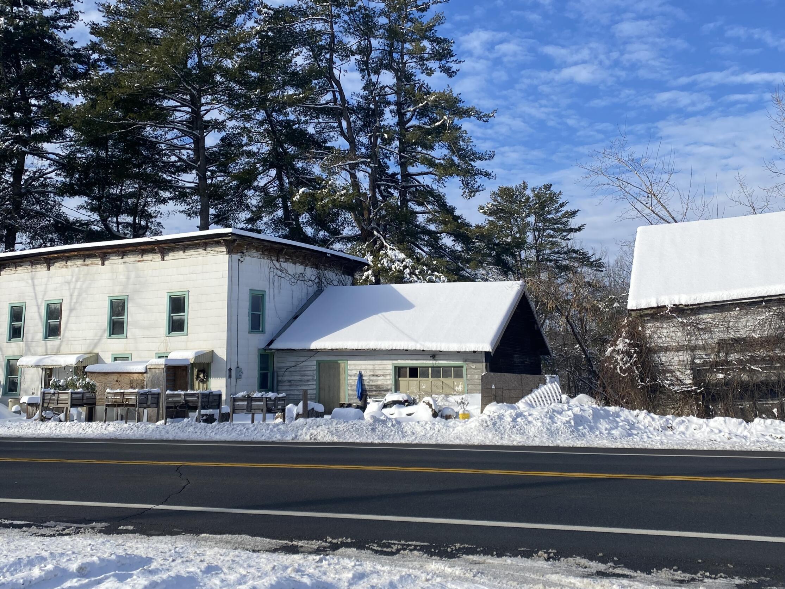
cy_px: 250
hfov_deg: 52.6
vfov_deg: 40.6
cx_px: 382
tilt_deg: +9.6
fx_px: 794
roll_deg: +1.1
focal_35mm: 35
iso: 32
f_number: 1.8
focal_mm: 4.25
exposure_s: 1/3610
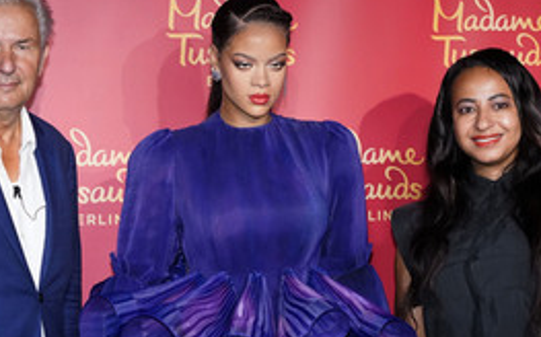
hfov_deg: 20.2
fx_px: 1518
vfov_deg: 12.7
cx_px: 254
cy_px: 245
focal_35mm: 103
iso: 1600
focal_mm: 59
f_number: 4.5
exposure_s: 1/60
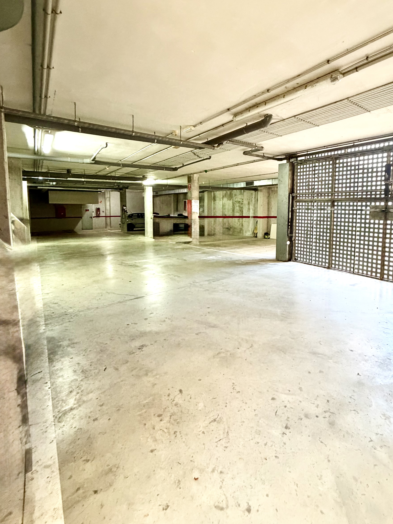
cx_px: 236
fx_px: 257
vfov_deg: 90.5
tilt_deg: -4.0
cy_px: 228
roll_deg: -1.2
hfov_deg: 73.9
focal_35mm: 17
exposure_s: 1/50
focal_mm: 2.22
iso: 500
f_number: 2.2
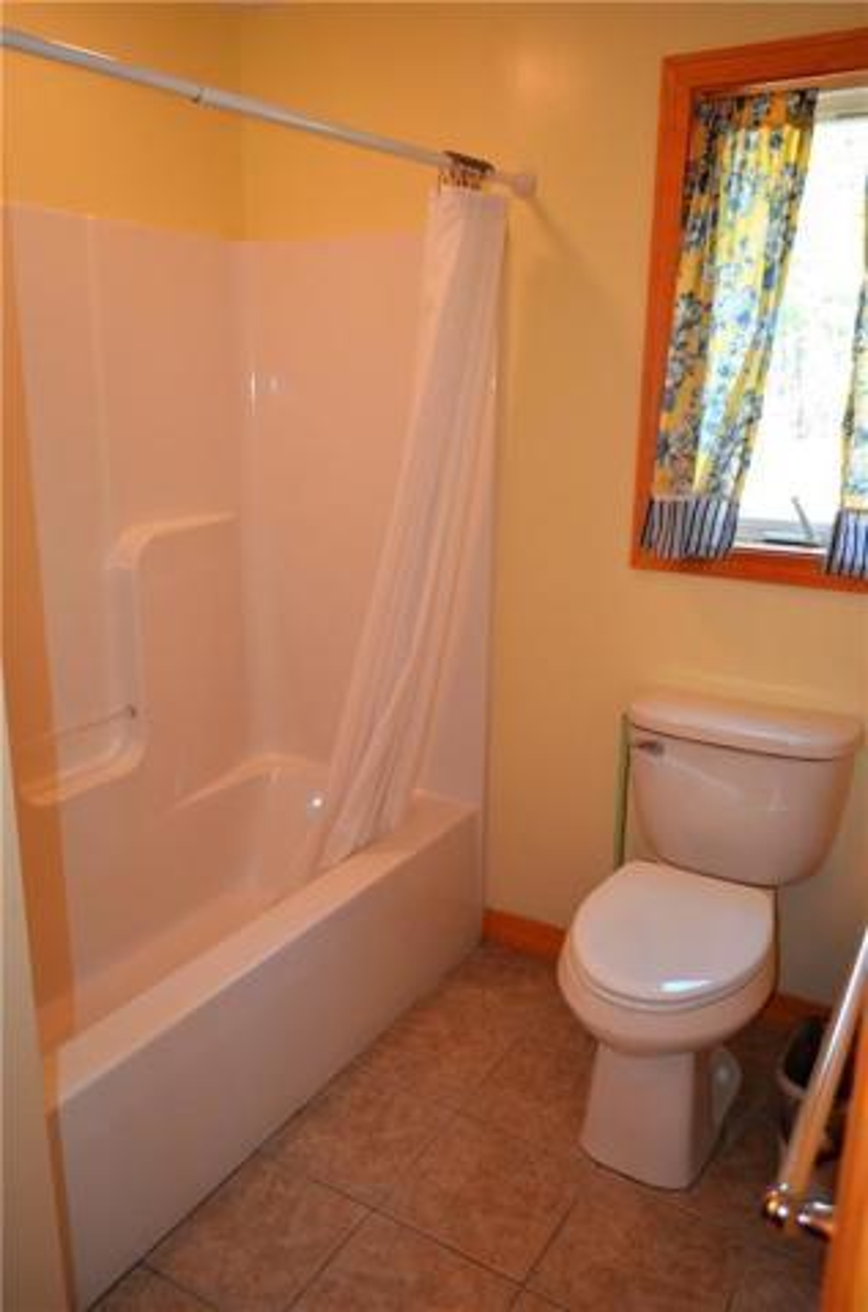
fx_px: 981
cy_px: 656
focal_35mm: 27
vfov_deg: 67.5
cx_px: 434
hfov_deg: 47.7
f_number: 3.5
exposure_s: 1/60
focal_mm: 18
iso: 640
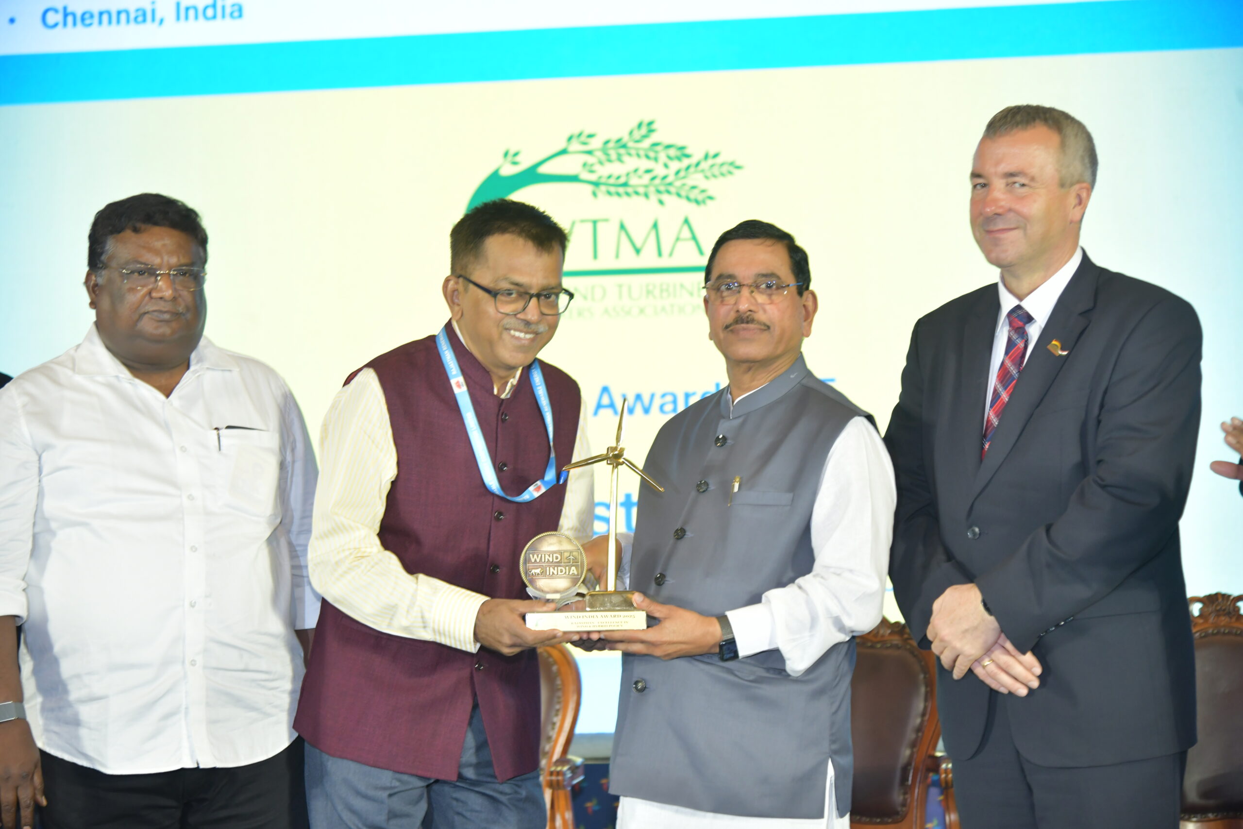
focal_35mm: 65
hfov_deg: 31.0
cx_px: 622
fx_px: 2244
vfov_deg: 20.9
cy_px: 414
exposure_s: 1/160
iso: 1250
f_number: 5
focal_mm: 65
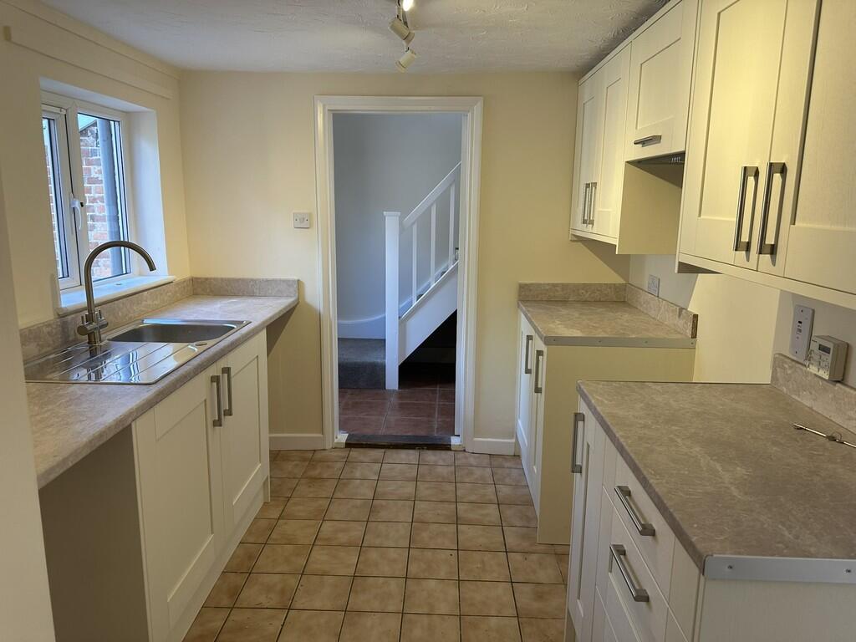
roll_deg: -0.8
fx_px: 593
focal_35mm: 24
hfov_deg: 71.6
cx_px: 428
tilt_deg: -8.6
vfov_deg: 56.8
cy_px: 321
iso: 100
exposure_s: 1/121
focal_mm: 6.86
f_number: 1.78
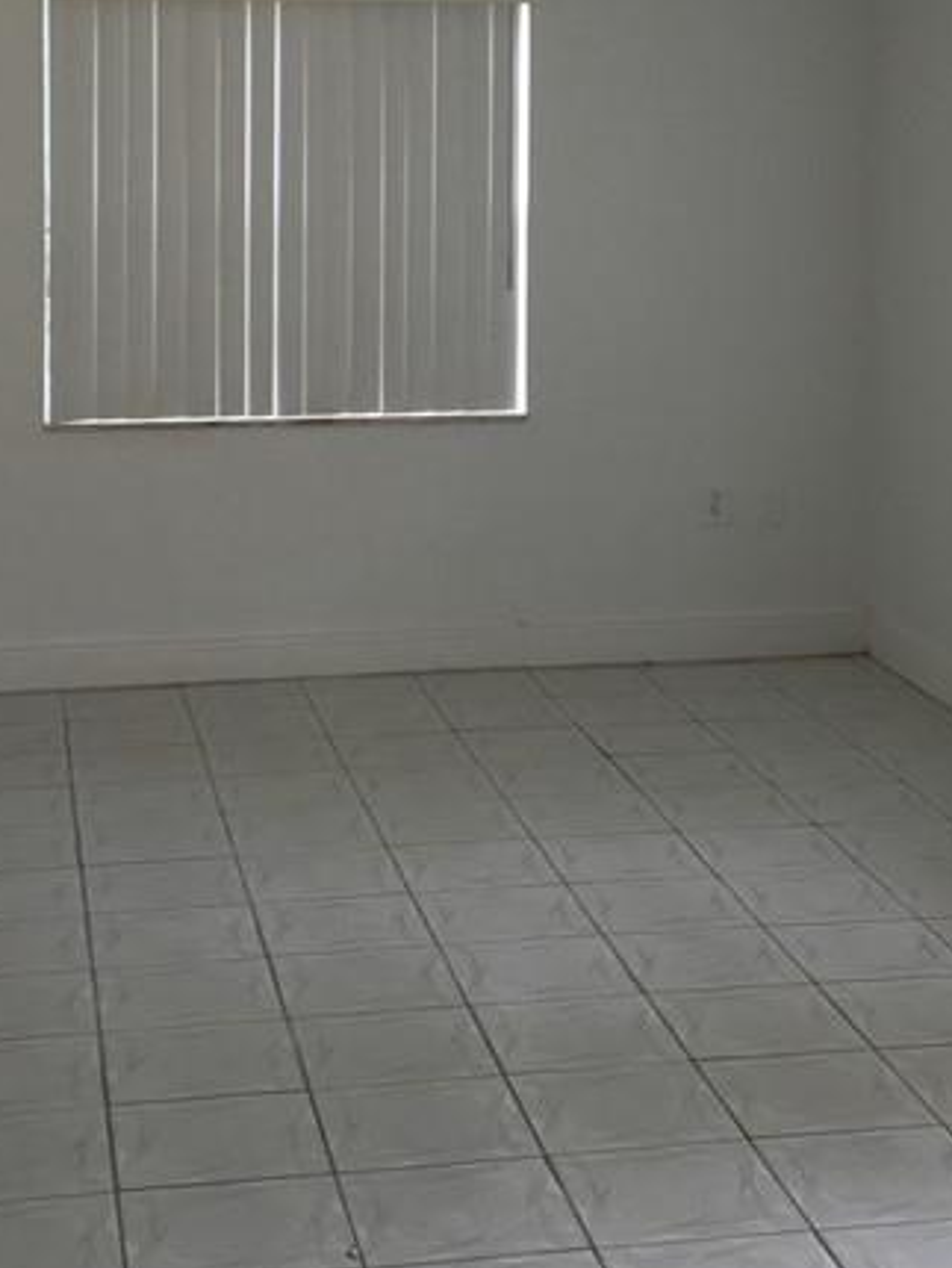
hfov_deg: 21.3
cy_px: 227
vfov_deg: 27.5
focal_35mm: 69
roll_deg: -0.4
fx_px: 2528
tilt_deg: -1.5
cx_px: 545
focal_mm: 4.15
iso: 32
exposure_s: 1/60
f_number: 2.2
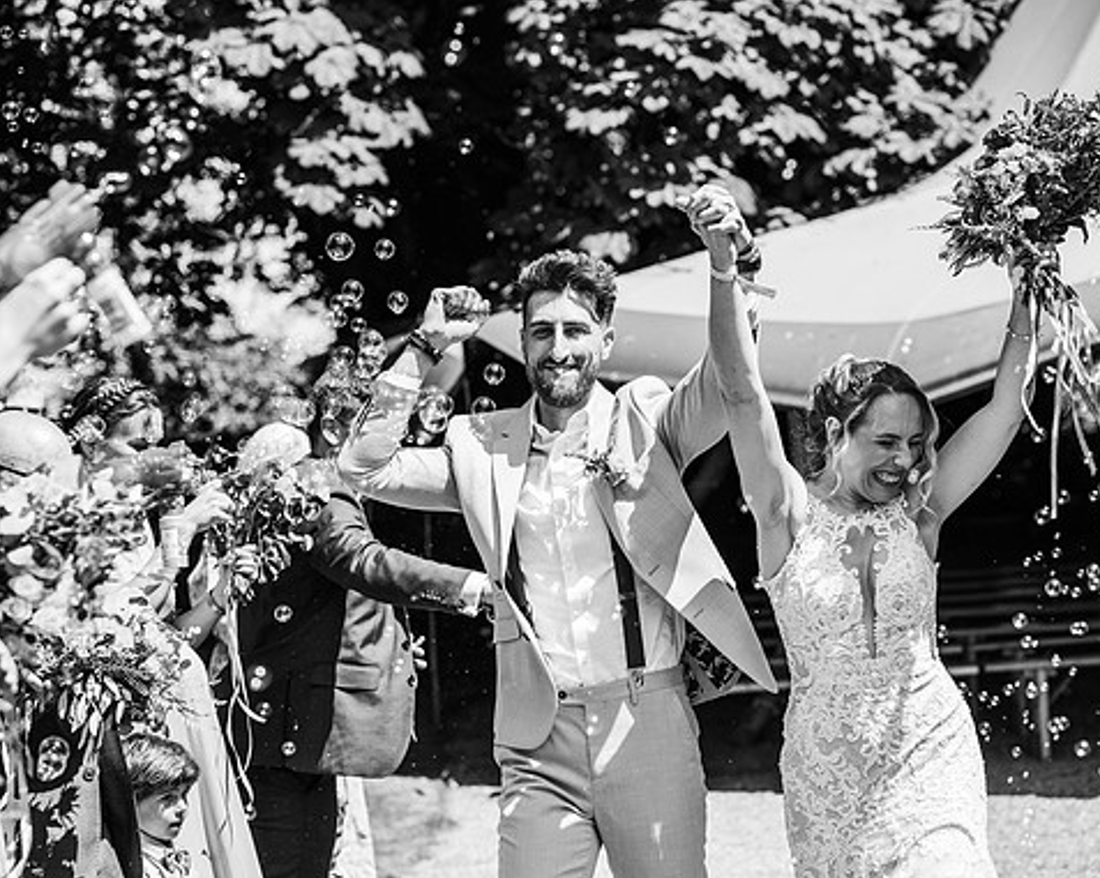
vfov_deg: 15.8
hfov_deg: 19.8
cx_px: 613
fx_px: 3156
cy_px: 442
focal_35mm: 97
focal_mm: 85
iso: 100
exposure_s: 1/1250
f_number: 4
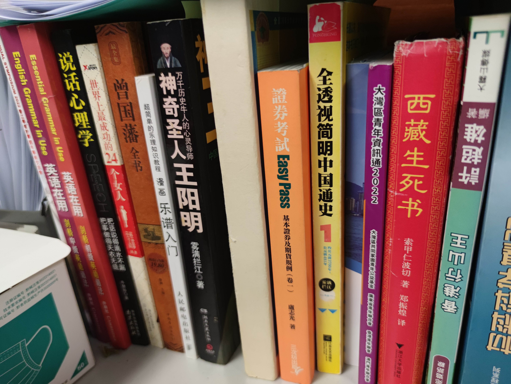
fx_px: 354
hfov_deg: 71.6
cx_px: 256
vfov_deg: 56.8
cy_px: 192
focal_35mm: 24
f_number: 1.69
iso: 549
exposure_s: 1/100
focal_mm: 6.72
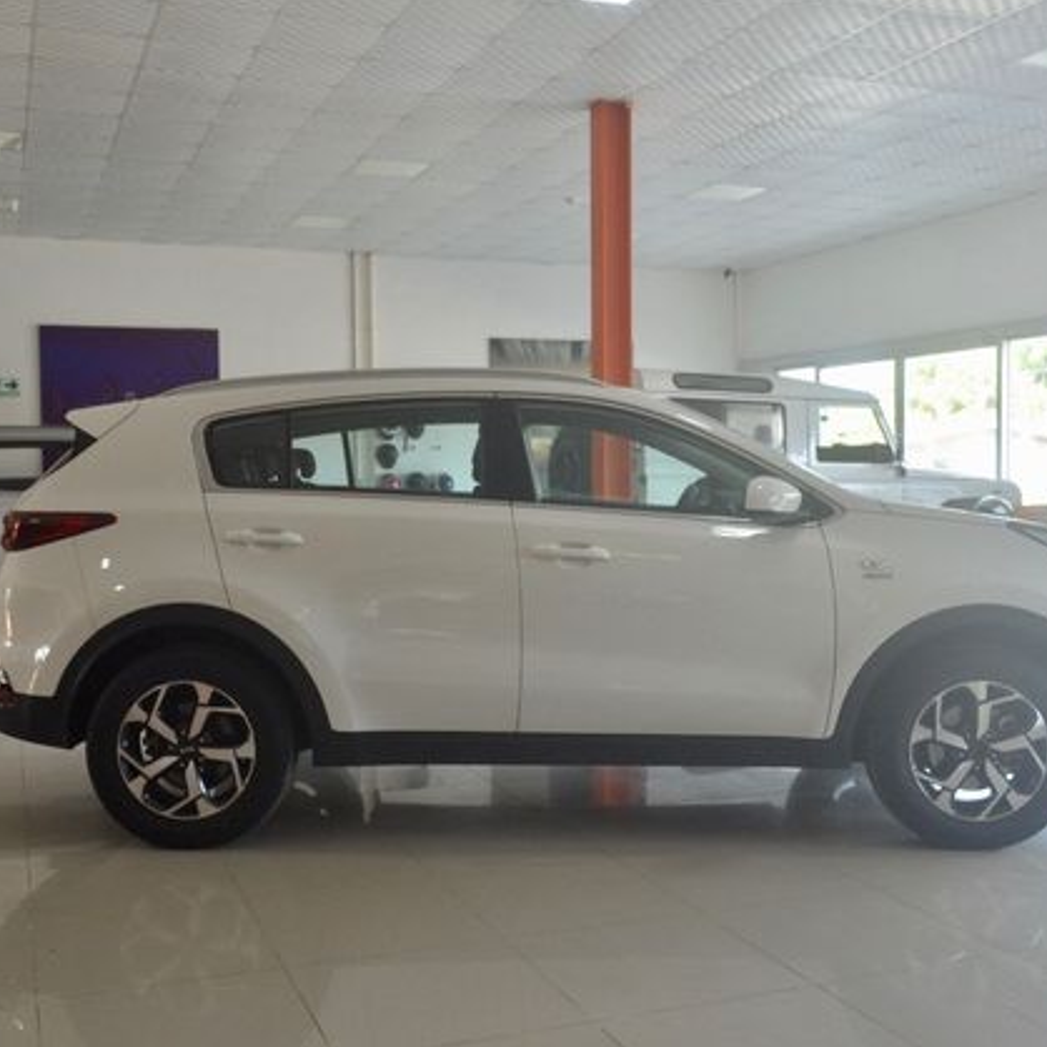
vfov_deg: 42.8
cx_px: 521
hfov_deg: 42.8
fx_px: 1335
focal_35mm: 39
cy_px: 518
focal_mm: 20
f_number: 5
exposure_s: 1/100
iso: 400
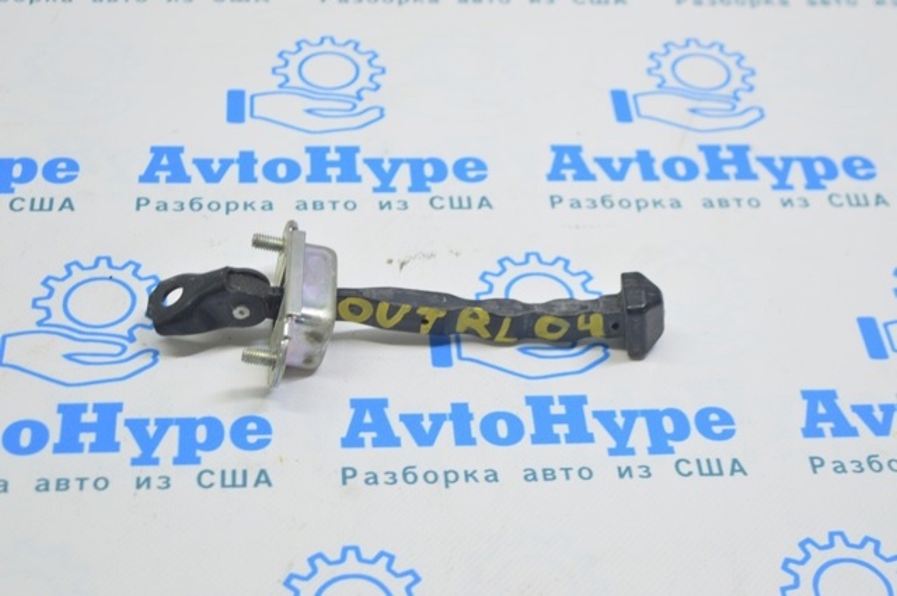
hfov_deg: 29.3
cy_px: 298
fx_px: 1717
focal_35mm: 69
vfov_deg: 19.7
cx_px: 448
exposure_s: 1/20
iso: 400
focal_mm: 46
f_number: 5.6
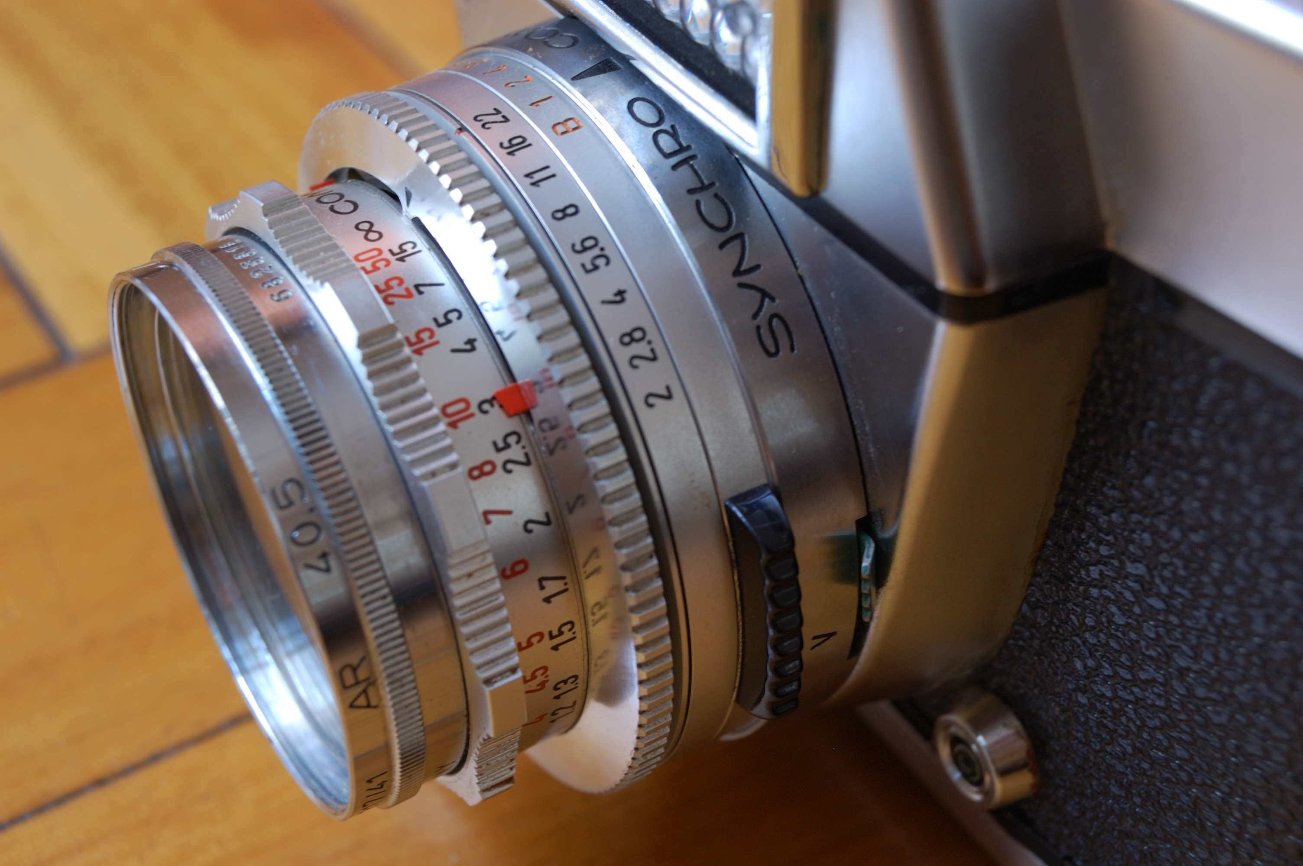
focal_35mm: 60
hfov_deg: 33.4
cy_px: 433
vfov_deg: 22.6
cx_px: 652
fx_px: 2170
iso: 200
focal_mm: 40
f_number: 10
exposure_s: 1/1.6
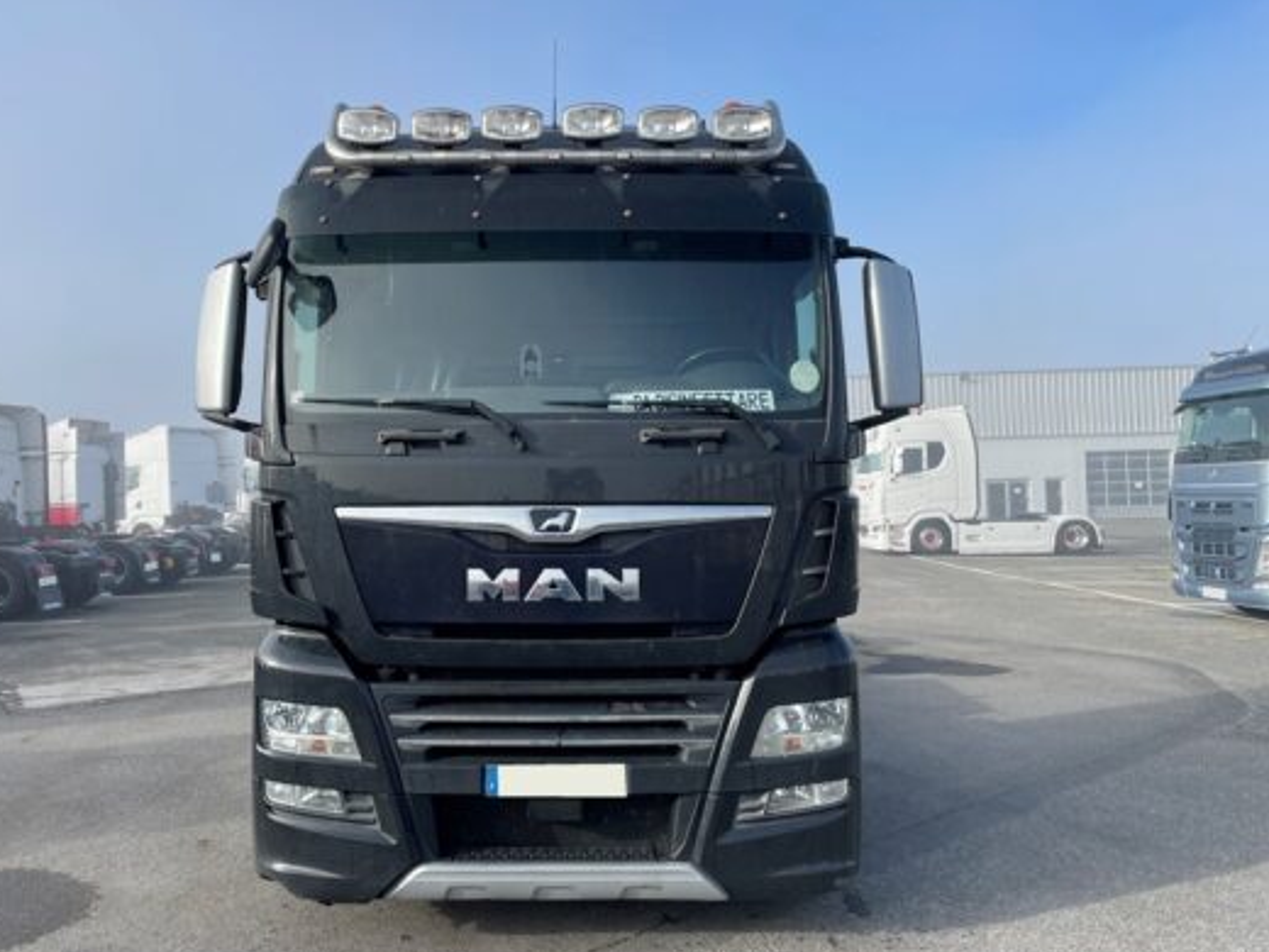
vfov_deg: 46.8
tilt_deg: +1.8
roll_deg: +3.2
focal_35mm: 30
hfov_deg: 59.8
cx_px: 559
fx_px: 1100
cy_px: 444
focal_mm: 4.2
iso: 32
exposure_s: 1/2053
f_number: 1.6
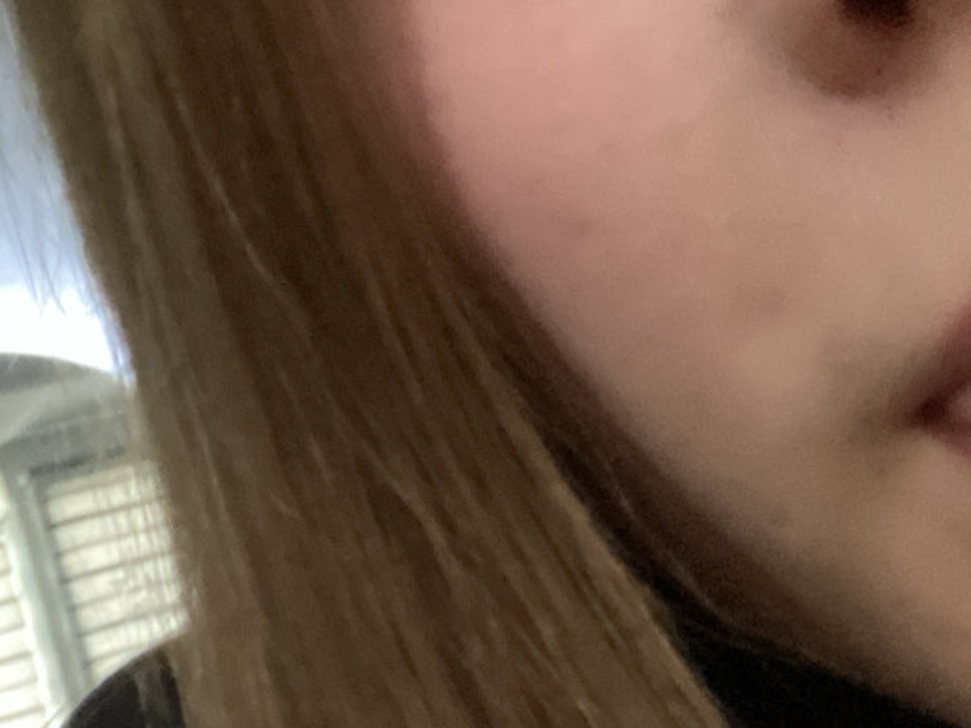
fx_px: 2497
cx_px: 939
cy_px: 486
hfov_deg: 21.3
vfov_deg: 16.6
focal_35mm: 89
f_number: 2.2
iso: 1250
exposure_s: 1/15
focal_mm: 2.71
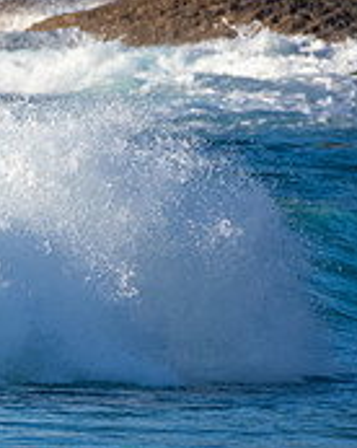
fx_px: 31224
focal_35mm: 2360
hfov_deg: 0.7
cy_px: 221
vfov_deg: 0.8
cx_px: -329
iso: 360
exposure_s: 1/1250
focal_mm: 500
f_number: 5.6
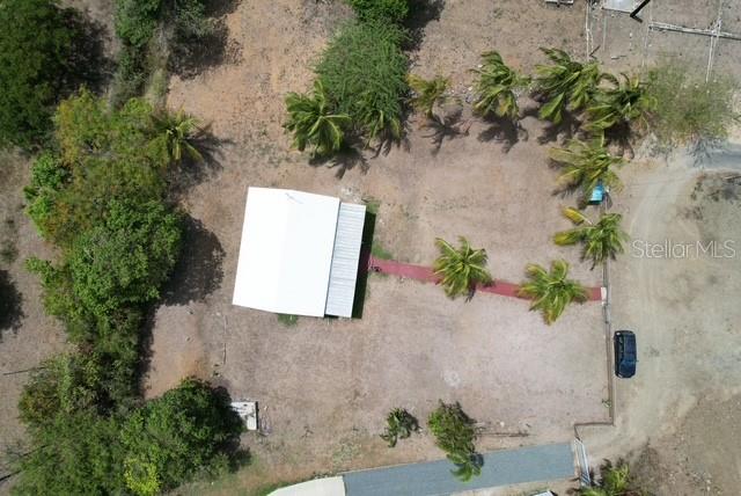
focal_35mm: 22
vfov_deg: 57.3
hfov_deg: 78.5
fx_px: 453
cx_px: 370
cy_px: 248
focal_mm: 8.38
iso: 200
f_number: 2.8
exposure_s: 1/3200
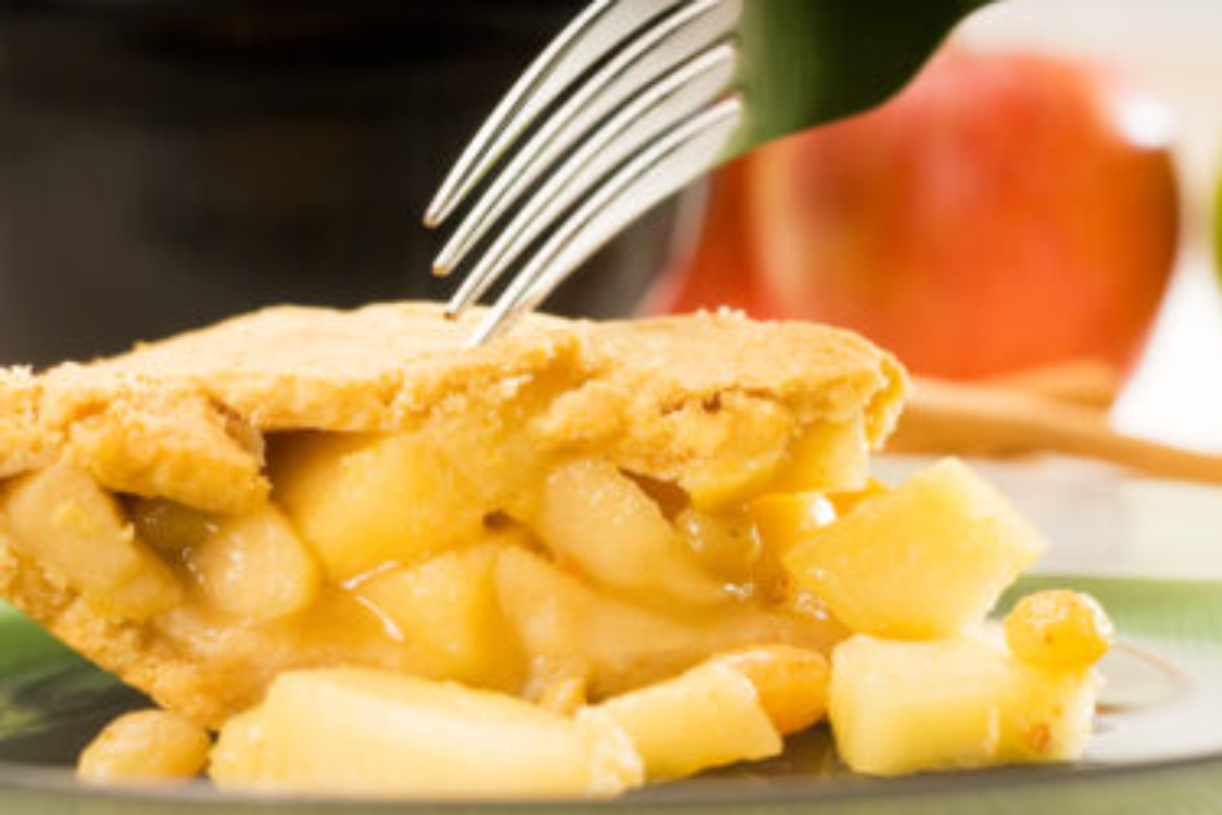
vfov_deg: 14.0
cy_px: 414
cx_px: 600
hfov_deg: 20.8
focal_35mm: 98
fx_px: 3326
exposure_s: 1/250
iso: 100
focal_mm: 60
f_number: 8
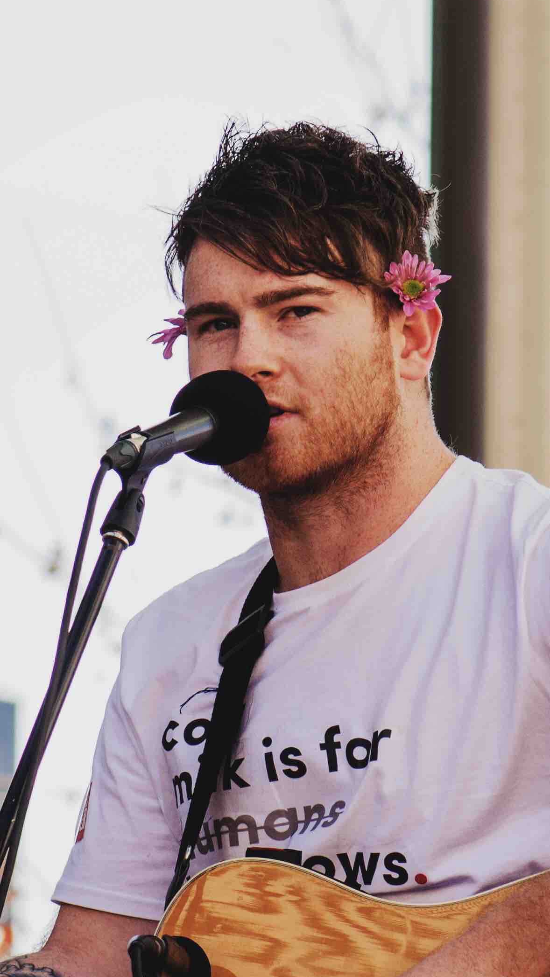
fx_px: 9411
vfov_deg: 5.9
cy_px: 688
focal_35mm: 363
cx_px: 359
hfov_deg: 3.3
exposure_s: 1/125
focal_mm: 105
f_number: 5.6
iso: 100
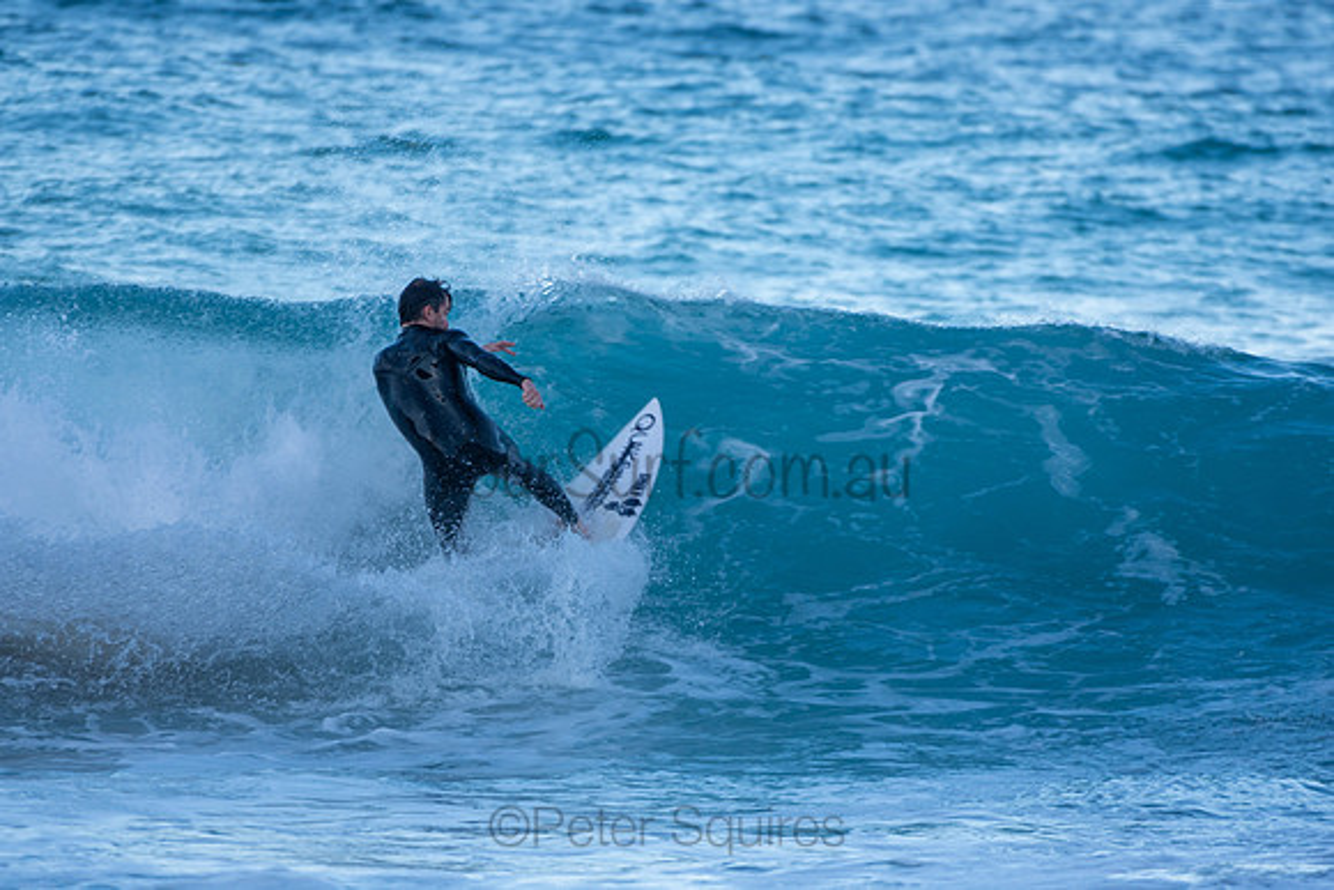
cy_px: 445
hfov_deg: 2.7
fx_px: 27797
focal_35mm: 750
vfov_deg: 1.8
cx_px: 667
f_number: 5.6
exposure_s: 1/640
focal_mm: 500
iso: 250
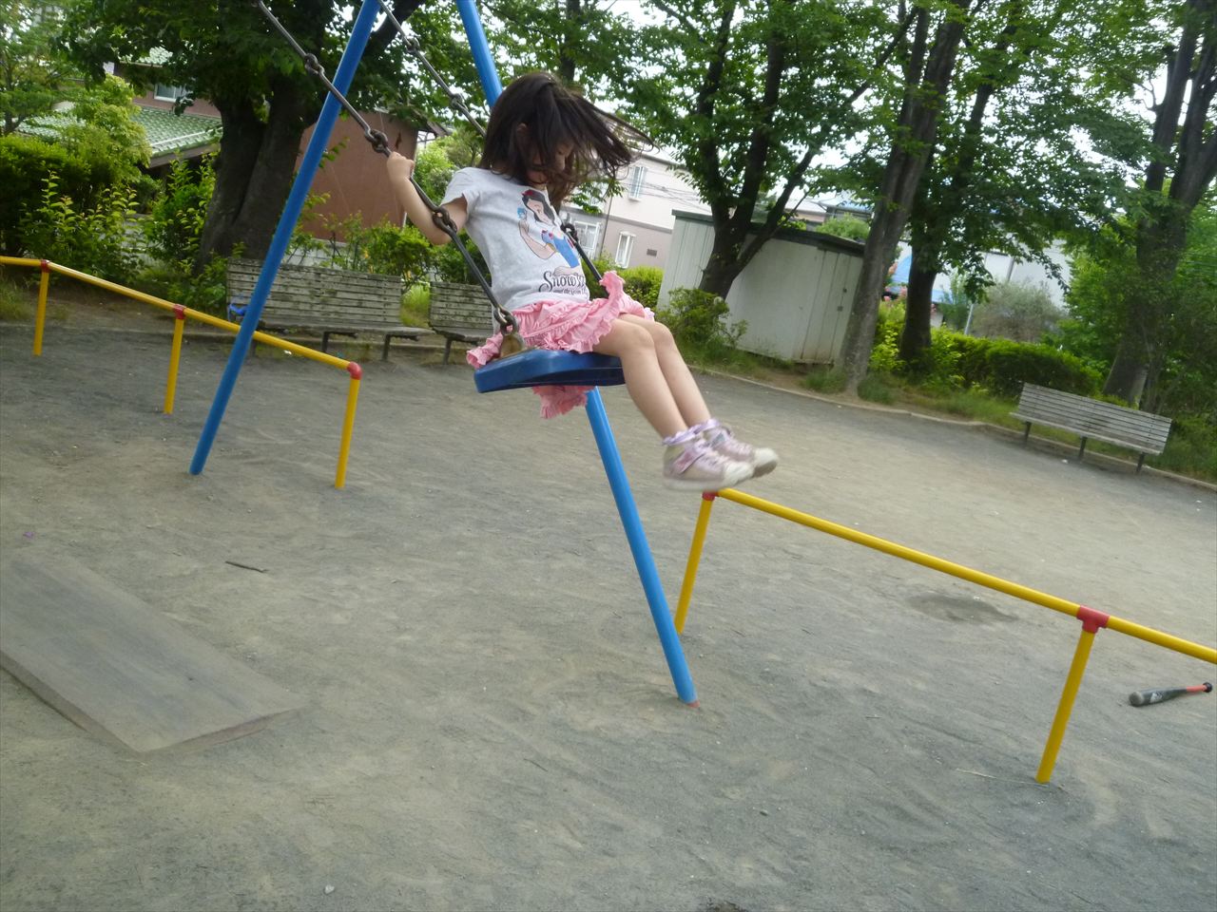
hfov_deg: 58.4
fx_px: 1090
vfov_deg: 45.4
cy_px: 456
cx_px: 608
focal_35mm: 31
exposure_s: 1/250
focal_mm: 5.5
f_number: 3.1
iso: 250
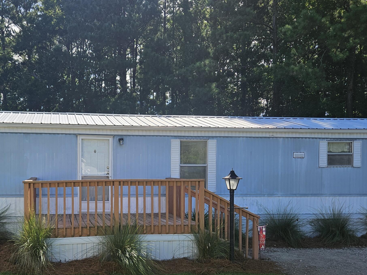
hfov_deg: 47.8
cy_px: 186
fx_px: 403
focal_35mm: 38
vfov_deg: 37.3
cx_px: 110
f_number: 1.8
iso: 32
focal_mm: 5.4
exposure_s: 1/1497
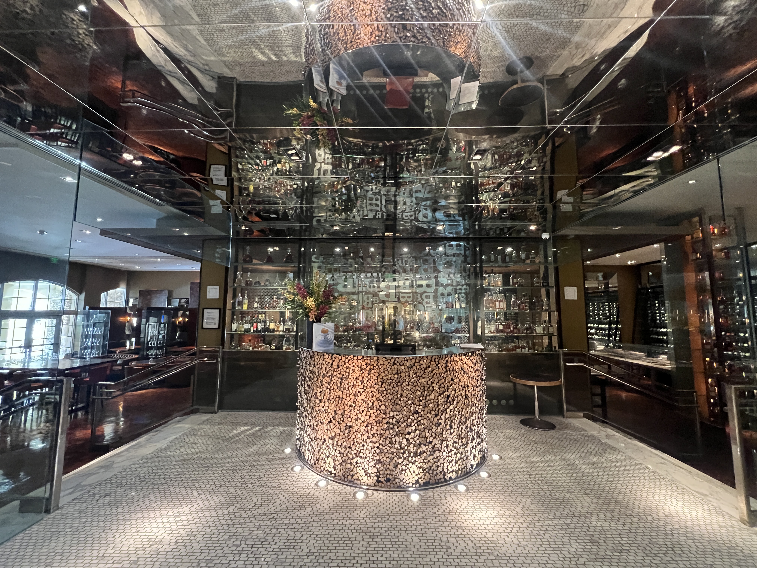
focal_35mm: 13
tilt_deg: +5.6
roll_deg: -0.7
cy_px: 284
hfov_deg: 106.2
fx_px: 284
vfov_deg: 89.9
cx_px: 378
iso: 1000
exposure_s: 1/60
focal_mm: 1.57
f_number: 1.8
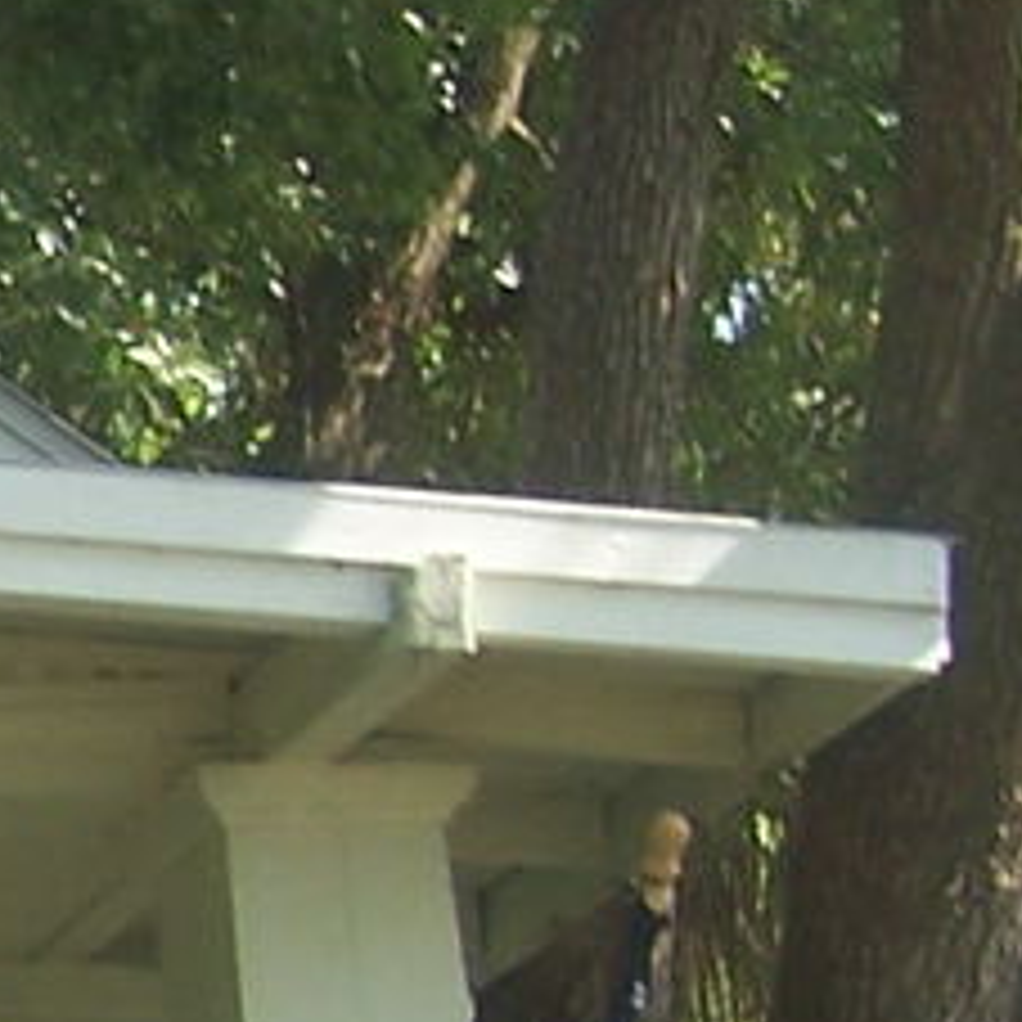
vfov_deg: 6.3
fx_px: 9252
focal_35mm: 277
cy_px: 1450
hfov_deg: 5.7
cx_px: -2647
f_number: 2.8
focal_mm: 7.8
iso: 64
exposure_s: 1/160
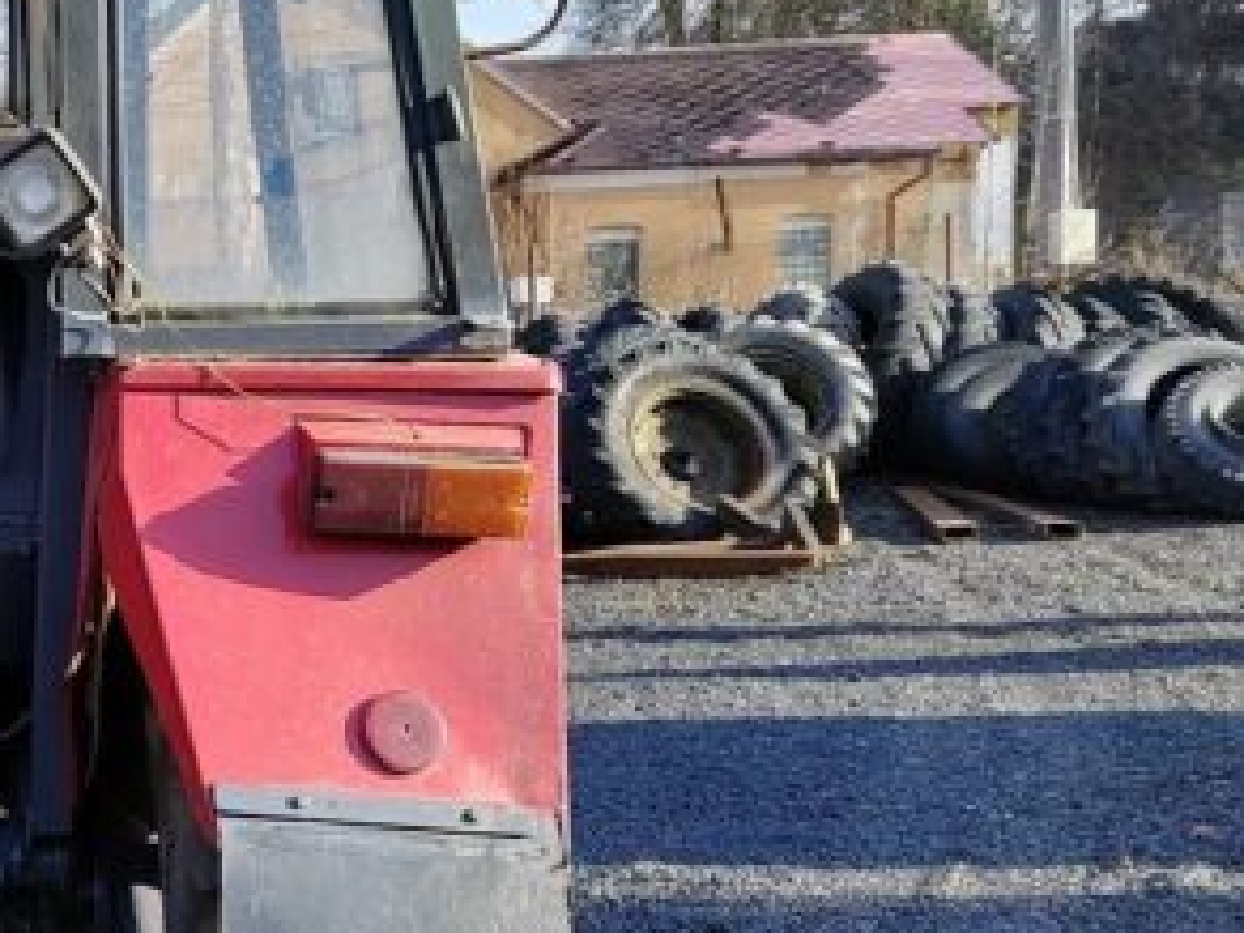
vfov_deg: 20.7
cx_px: -366
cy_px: 550
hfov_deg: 24.1
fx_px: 2552
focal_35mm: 71
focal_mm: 5.52
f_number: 1.9
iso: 100
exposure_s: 1/799
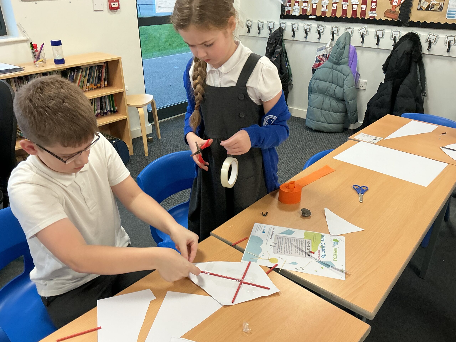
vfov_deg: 48.2
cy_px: 171
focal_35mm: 29
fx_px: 382
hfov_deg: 61.7
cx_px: 228
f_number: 1.8
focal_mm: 3
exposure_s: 1/60
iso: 100
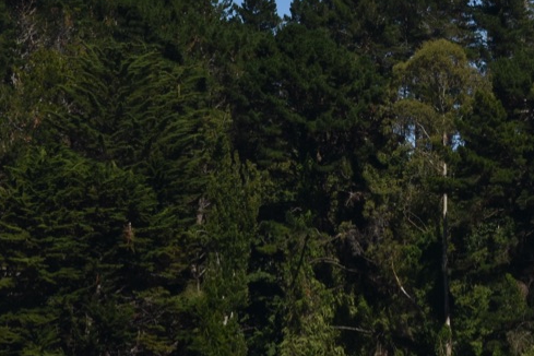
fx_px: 4806
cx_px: 830
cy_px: 450
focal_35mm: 324
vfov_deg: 4.2
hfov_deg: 6.3
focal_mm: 66
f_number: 9
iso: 100
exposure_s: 1/500
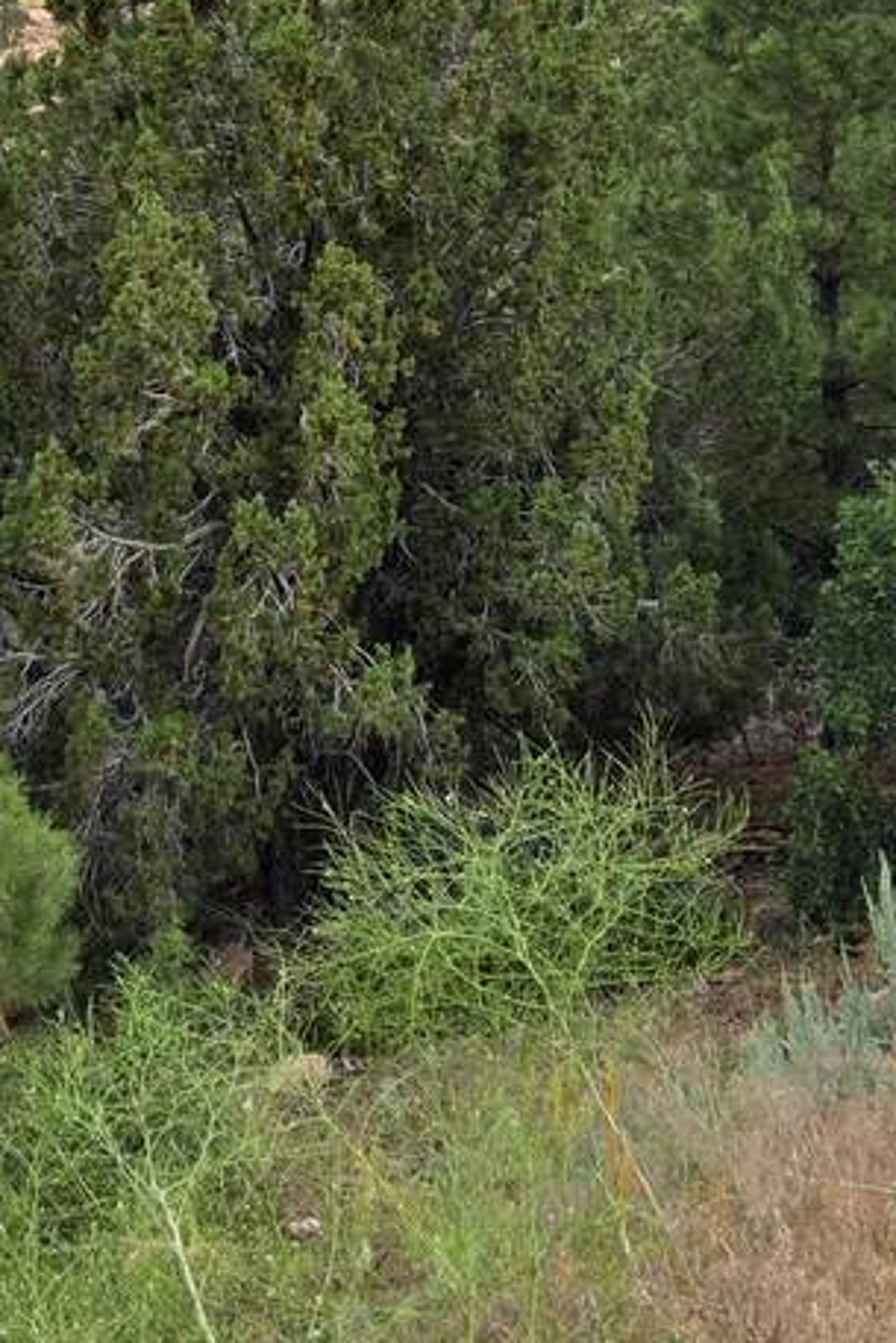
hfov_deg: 20.2
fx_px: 2499
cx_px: 276
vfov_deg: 28.9
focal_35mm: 67
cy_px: 147
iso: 80
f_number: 1.8
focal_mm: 5.4
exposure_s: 1/1936
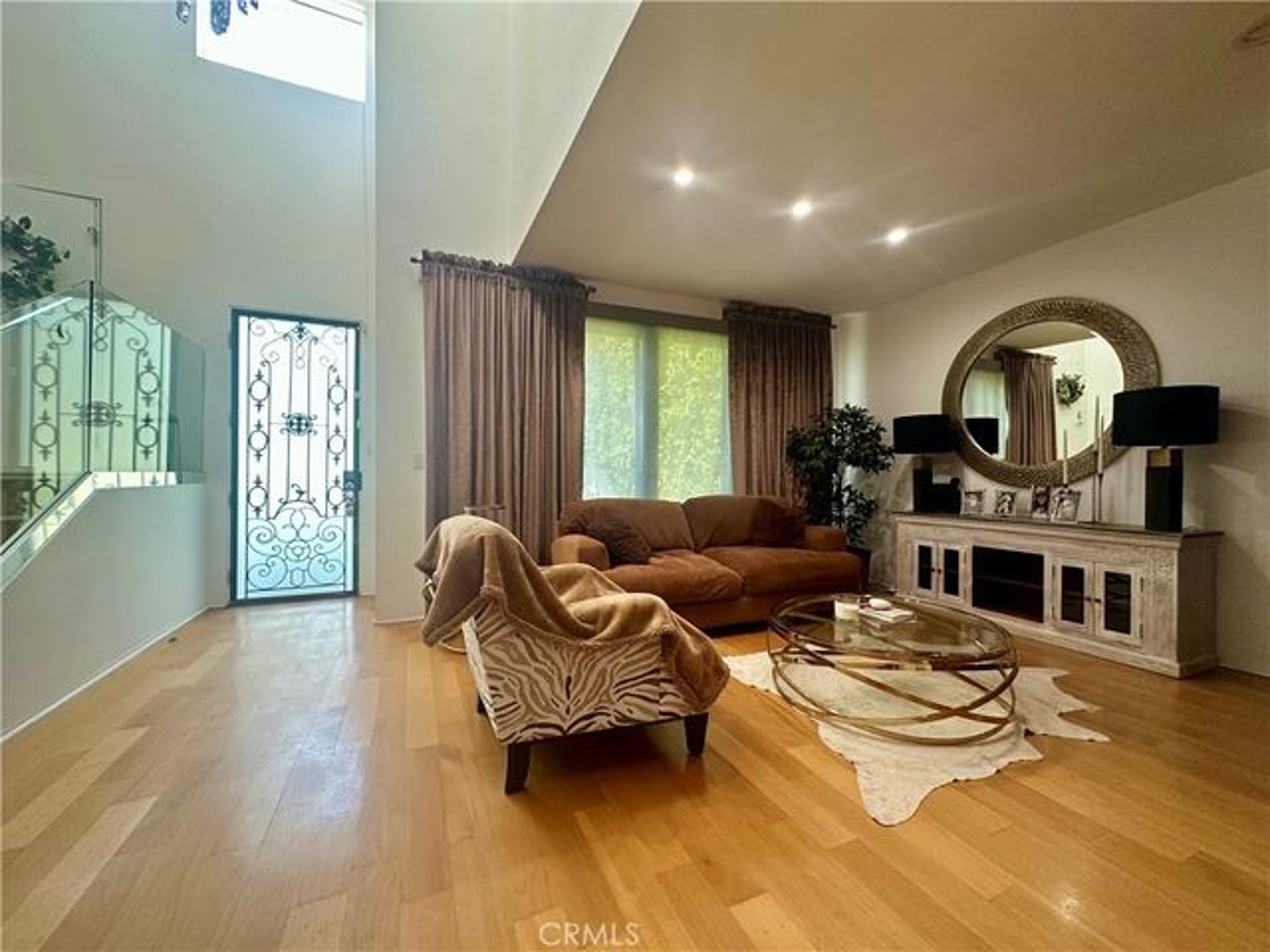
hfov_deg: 102.1
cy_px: 476
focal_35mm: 14
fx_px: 514
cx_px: 635
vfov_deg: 85.7
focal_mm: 2.22
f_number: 2.2
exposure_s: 1/120
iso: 250
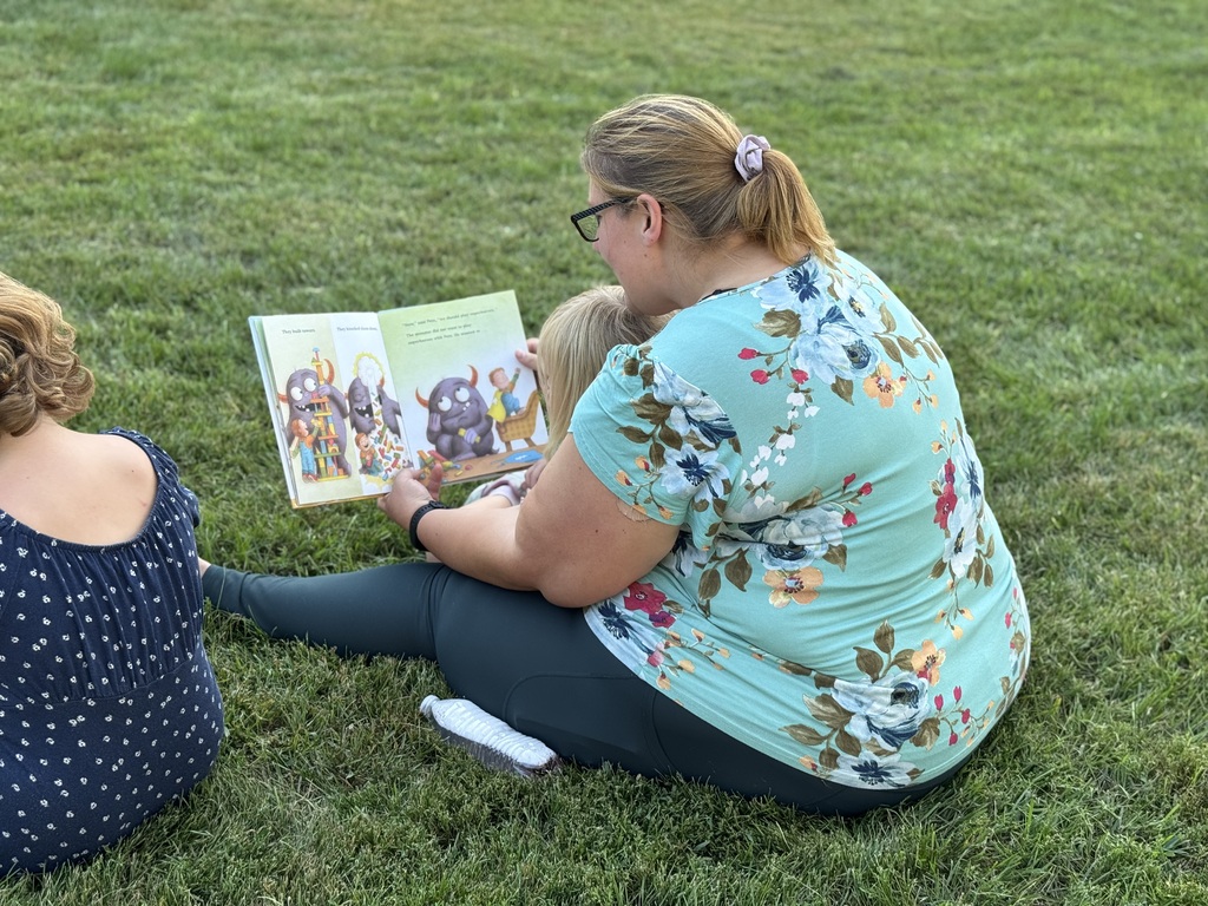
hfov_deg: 39.7
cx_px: 604
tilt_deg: -22.6
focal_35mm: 48
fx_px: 1675
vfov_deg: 30.3
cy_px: 453
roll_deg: -3.2
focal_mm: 6.76
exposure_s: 1/379
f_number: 1.78
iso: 64
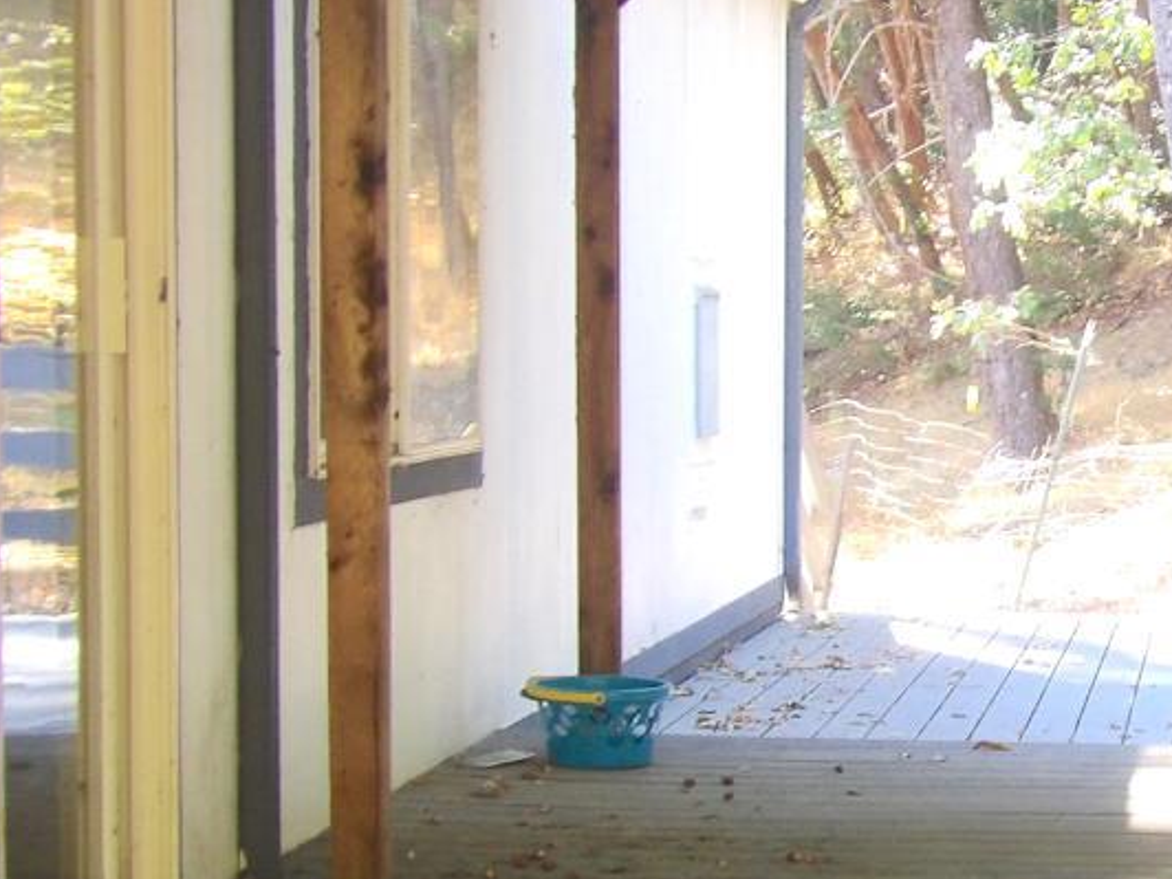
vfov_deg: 13.5
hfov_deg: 17.4
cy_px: 532
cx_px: 1223
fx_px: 3724
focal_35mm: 110
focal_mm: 7
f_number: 3.7
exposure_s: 1/33
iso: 150
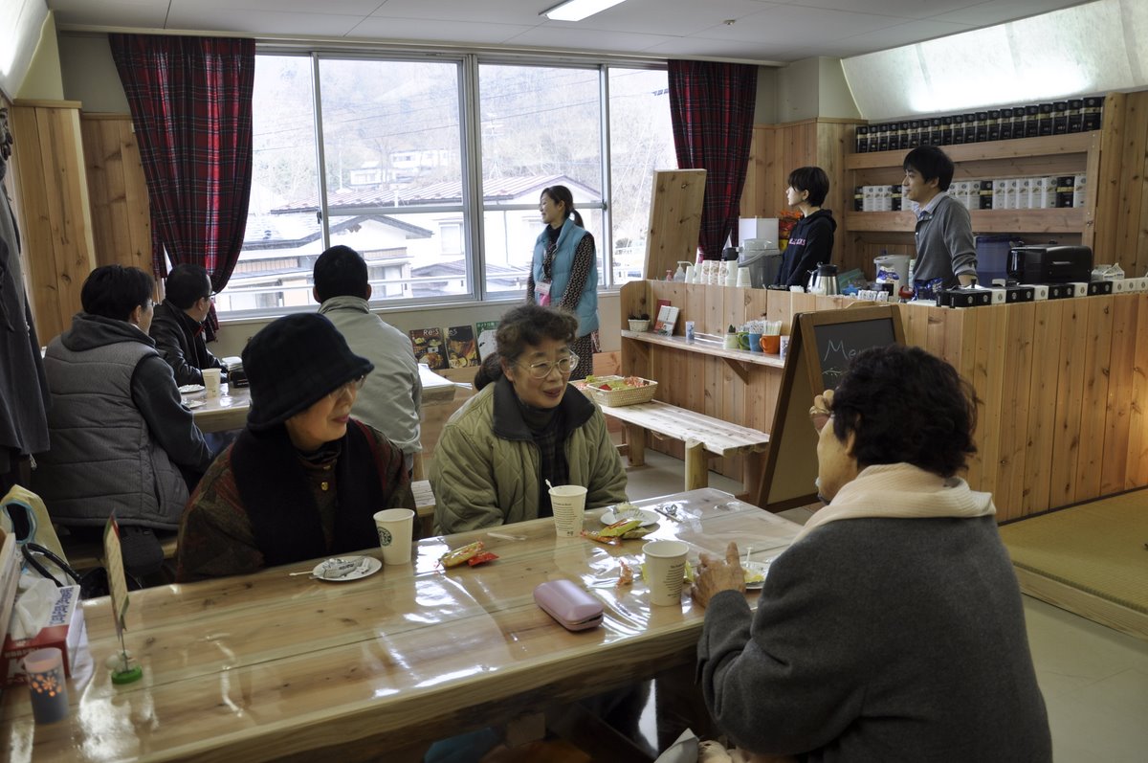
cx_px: 574
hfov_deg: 67.4
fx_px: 860
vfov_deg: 47.8
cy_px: 382
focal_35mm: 27
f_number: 3.5
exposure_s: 1/20
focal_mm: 18
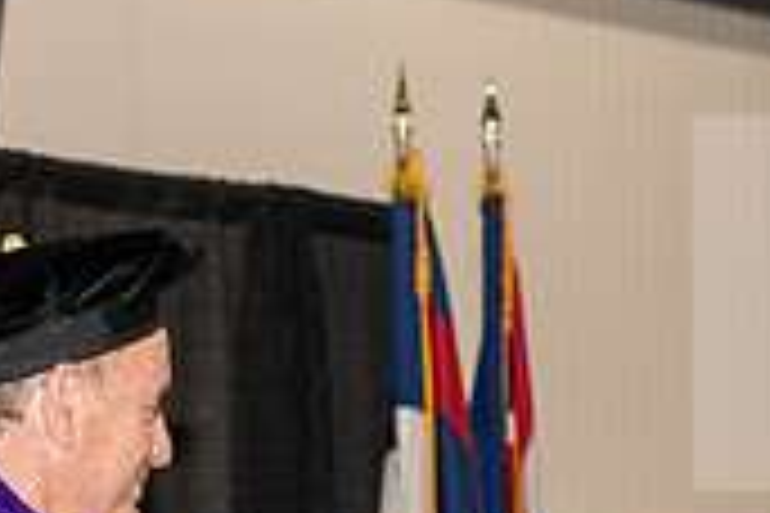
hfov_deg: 8.6
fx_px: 5090
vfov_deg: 5.7
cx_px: 558
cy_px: 659
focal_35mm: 238
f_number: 5.6
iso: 1600
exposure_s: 1/200
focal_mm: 70
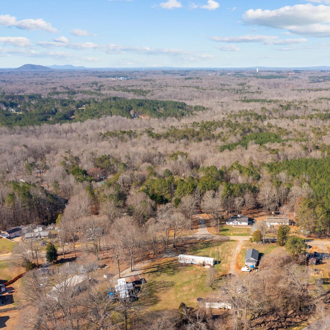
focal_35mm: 36
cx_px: 239
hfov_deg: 44.8
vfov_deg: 46.0
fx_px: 388
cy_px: 166
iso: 100
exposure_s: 1/320
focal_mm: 10.26
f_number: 5.6
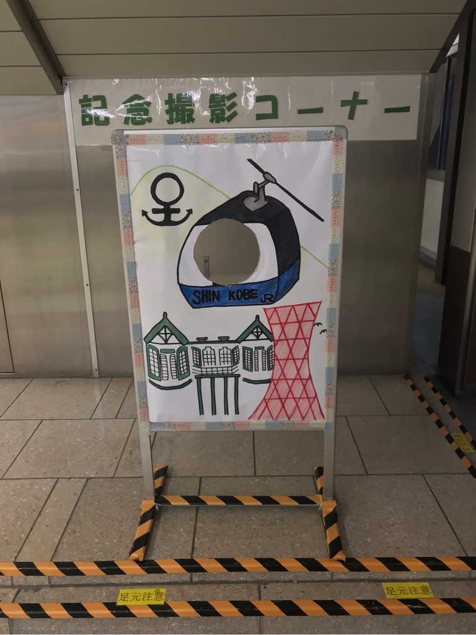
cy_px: 318
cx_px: 238
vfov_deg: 63.4
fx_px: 513
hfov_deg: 49.7
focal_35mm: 28
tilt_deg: -16.2
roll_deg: +1.2
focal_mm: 3.99
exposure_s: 1/30
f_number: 1.8
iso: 50
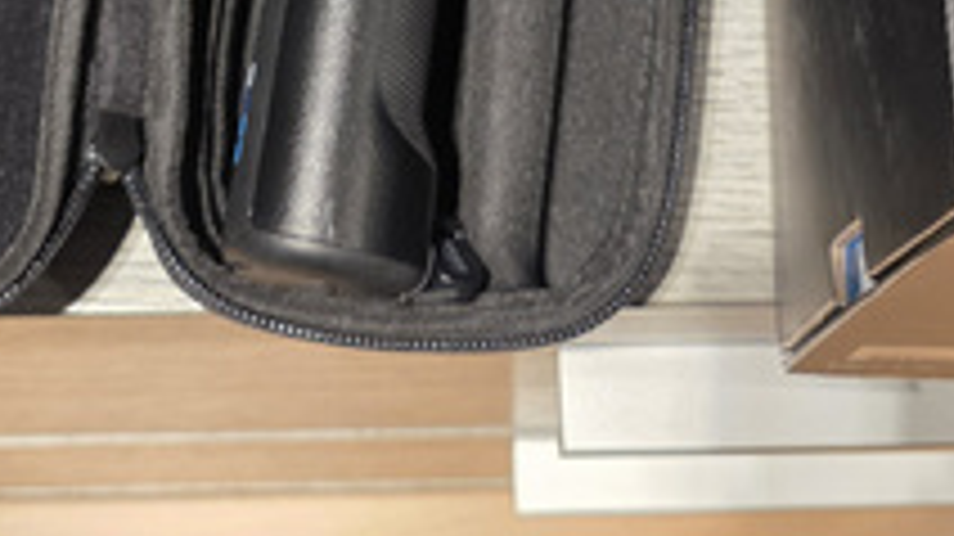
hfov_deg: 29.7
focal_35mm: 71
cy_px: -432
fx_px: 1795
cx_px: 522
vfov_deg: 14.8
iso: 640
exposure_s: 1/100
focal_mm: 6.3
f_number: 1.7
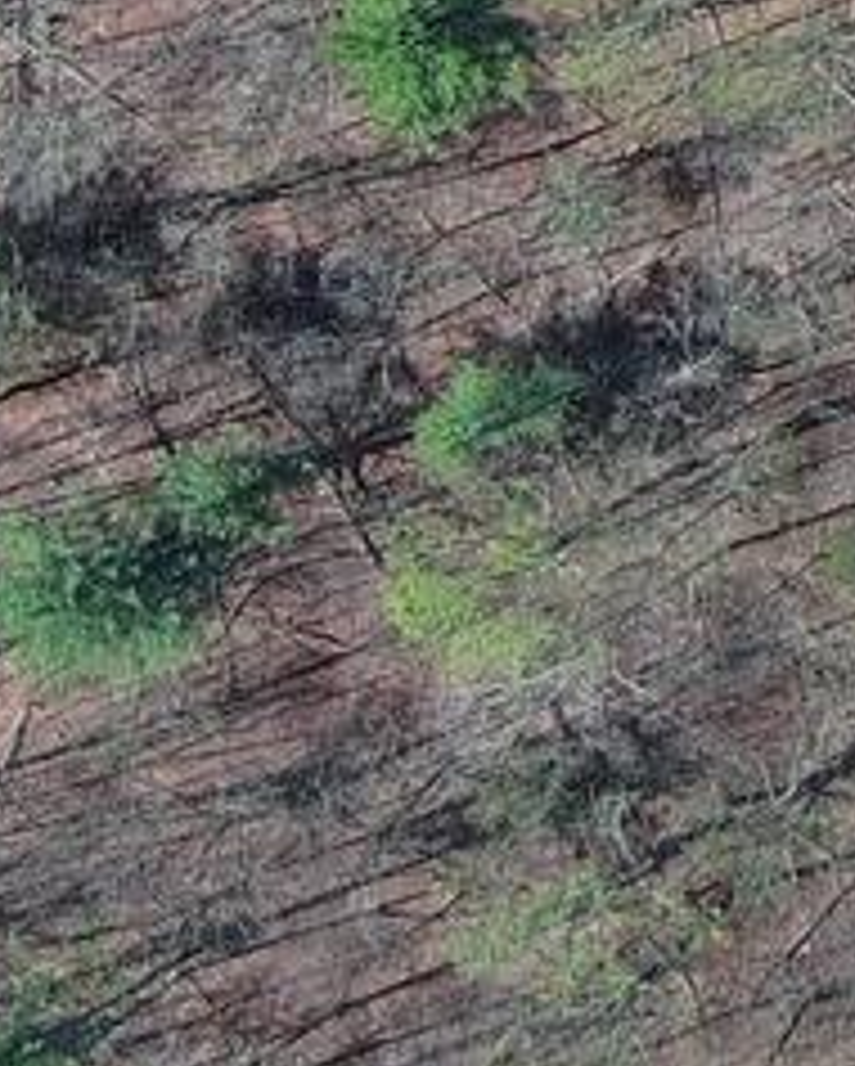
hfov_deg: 5.9
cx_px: 2961
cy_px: -1113
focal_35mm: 235
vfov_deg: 7.8
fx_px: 7424
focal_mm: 10.57
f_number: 2.8
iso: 100
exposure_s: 1/646
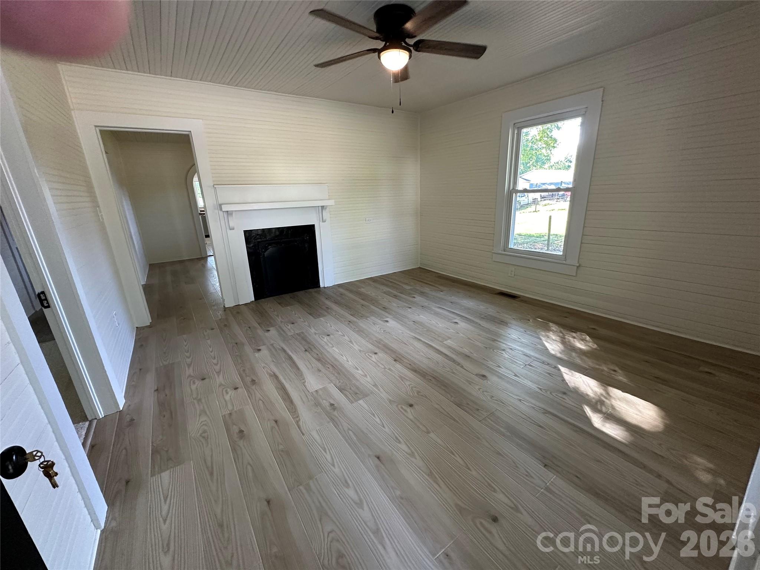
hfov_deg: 102.1
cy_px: 285
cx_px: 380
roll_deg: +1.9
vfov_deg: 85.7
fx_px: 307
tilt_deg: -17.0
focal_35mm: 14
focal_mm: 2.22
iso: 250
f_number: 2.2
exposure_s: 1/120
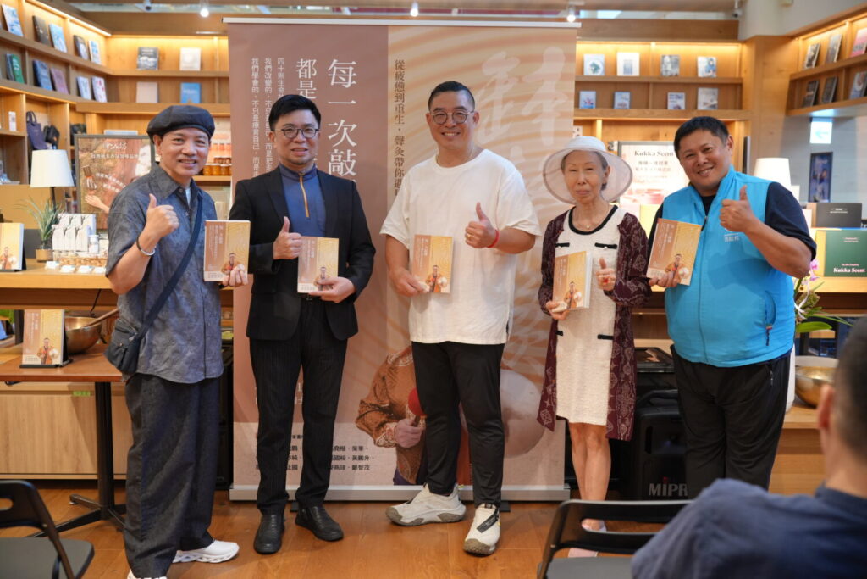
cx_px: 434
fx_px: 843
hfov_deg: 54.4
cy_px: 290
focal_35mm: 35
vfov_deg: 37.9
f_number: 3.2
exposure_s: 1/100
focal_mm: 35
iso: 1600
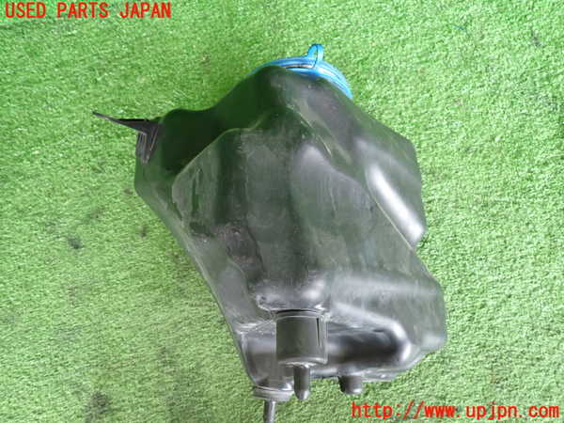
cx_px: 282
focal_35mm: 25
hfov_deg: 69.4
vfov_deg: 54.9
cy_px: 212
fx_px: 407
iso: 320
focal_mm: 4.5
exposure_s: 1/30
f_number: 2
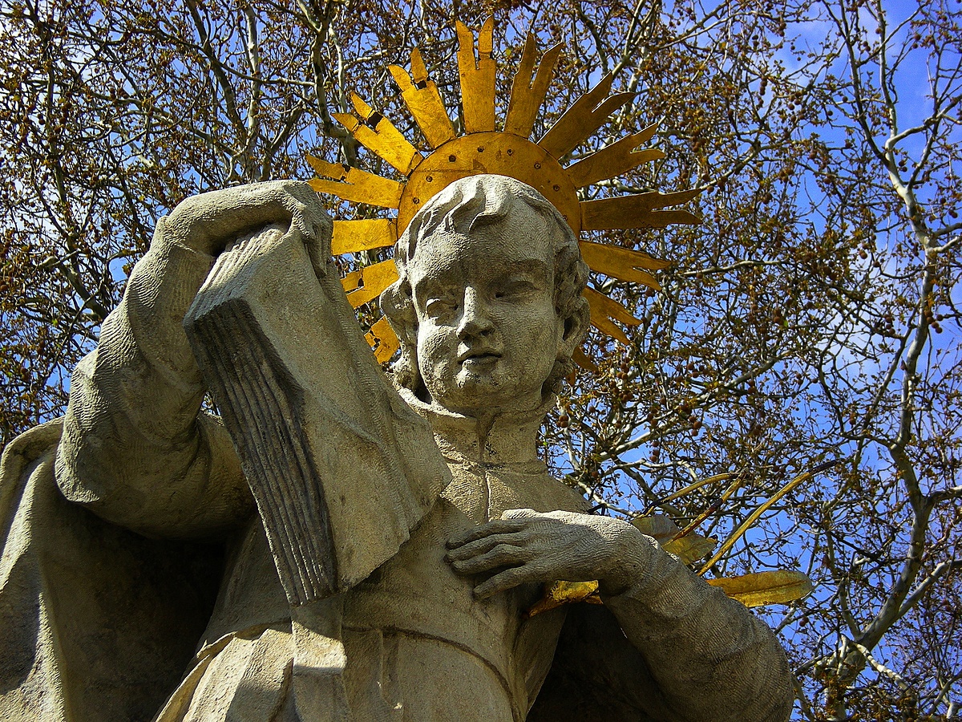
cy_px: 361
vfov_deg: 13.0
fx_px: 3168
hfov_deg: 17.3
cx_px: 481
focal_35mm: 114
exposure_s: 1/141
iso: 50
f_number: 5.9
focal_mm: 18.9
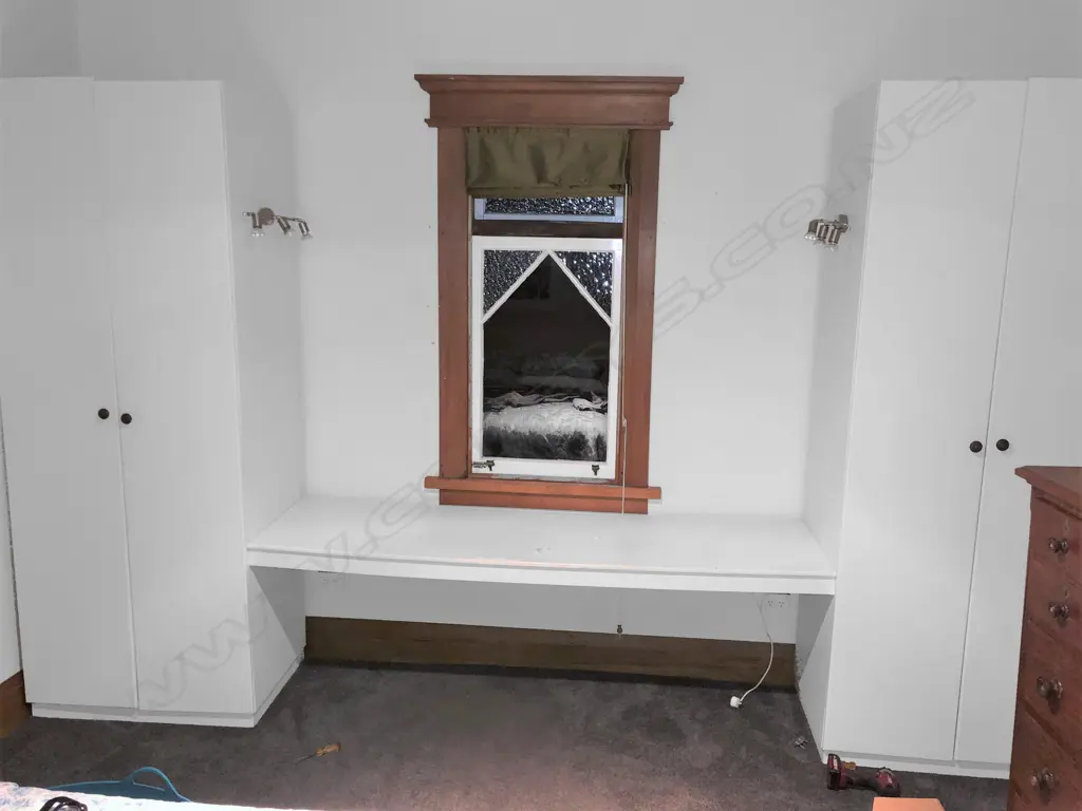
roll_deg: -1.4
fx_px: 875
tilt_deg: -7.7
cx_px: 541
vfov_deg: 49.7
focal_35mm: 28
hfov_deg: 63.4
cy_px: 406
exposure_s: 1/10
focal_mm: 4
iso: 125
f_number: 1.8
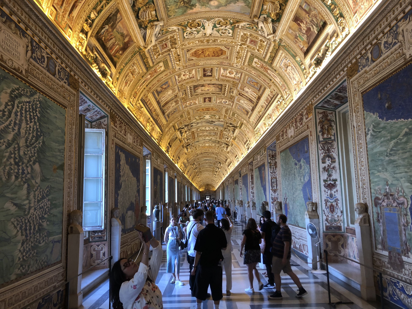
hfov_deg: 63.4
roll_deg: +2.8
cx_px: 206
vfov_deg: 49.7
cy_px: 154
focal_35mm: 28
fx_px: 333
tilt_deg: +6.8
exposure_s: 1/17
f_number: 1.8
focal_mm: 4
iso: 50
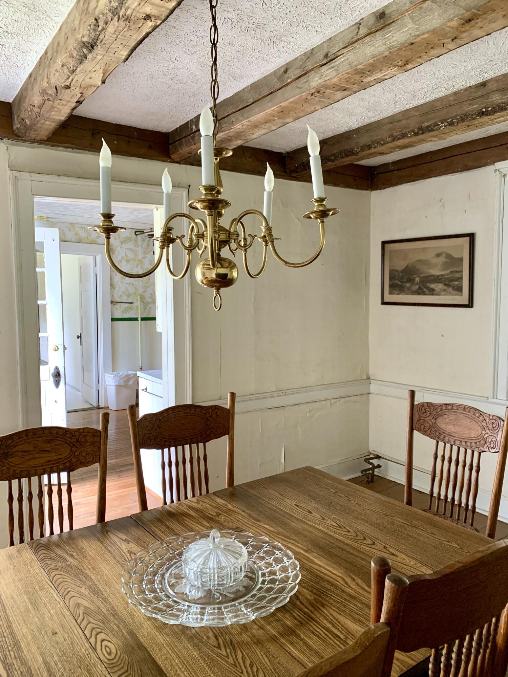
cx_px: 254
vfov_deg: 67.3
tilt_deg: -4.6
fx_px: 509
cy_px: 338
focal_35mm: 26
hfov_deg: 53.1
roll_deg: +0.0
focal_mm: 4.25
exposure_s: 1/60
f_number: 1.8
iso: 200
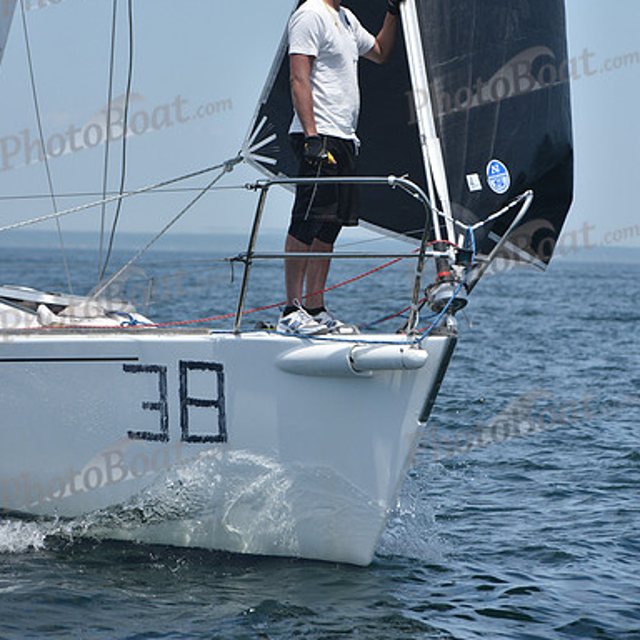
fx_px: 5376
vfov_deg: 6.8
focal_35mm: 257
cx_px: 319
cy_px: 192
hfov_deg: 6.8
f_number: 8
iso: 320
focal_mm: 200
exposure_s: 1/1250
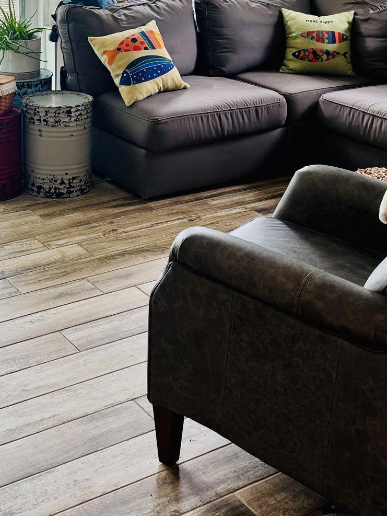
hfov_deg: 26.0
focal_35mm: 56
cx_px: 131
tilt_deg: -13.3
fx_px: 834
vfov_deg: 33.1
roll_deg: +0.2
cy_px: 84
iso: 64
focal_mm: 6.76
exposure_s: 1/121
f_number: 1.78
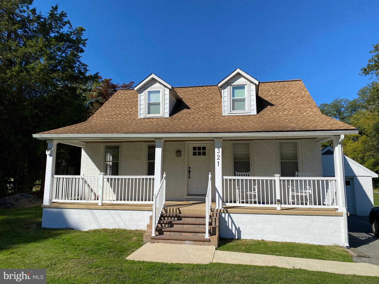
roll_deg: -0.4
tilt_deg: +5.5
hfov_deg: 67.3
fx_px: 285
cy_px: 142
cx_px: 190
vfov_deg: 53.1
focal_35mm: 26
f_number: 1.8
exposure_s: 1/4115
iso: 32
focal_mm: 4.25
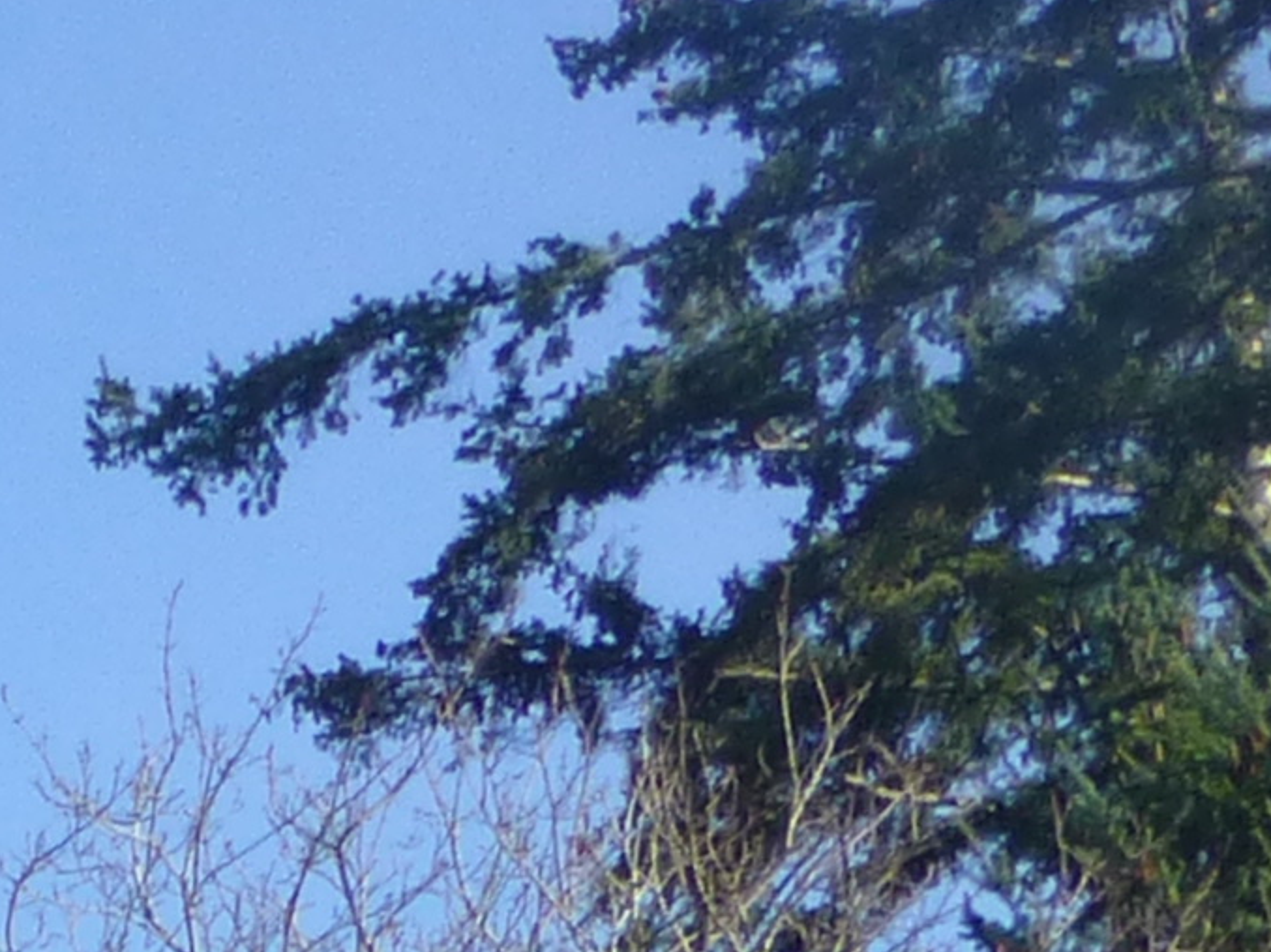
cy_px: 2809
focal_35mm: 153
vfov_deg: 8.3
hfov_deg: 11.2
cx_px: -1593
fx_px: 5616
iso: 100
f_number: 4
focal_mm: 4.3
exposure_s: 1/400
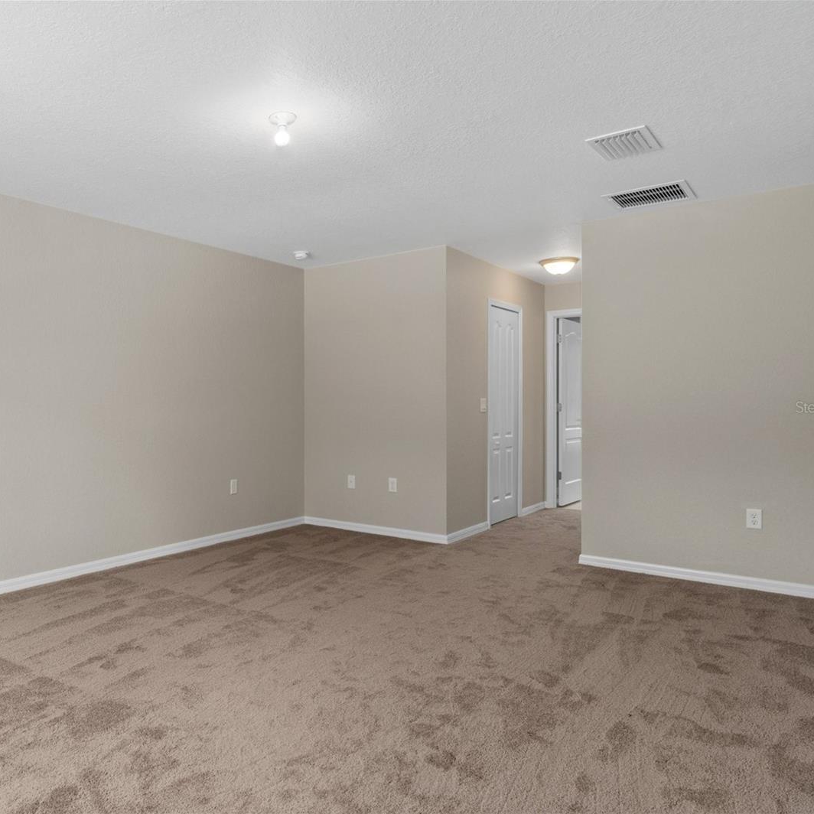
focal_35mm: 23
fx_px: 612
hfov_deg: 64.9
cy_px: 407
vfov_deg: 67.3
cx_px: 252
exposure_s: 1/2.5
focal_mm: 12
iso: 320
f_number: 8
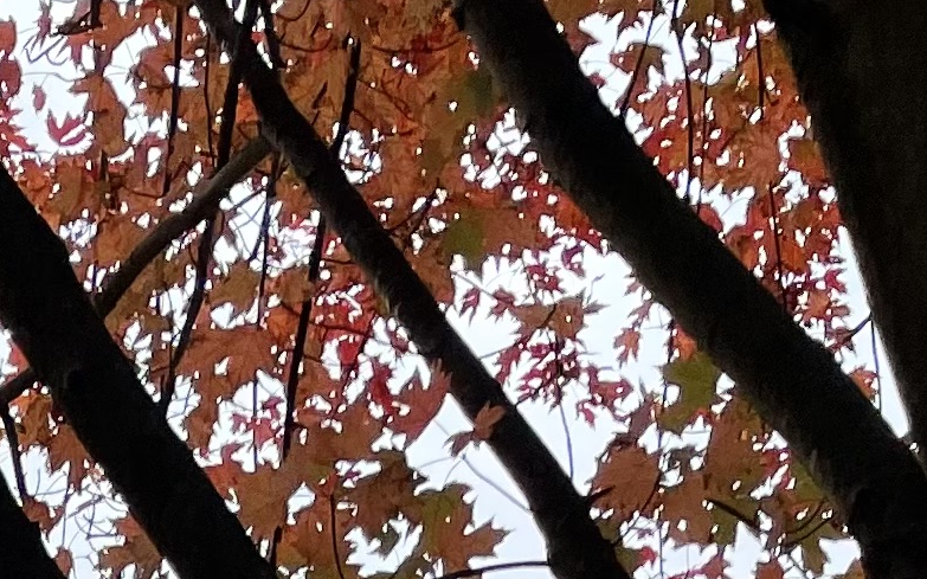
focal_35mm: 142
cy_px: 2380
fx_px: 3587
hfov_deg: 14.2
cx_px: -259
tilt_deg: -1.0
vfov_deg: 6.9
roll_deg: -0.7
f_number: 1.6
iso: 32
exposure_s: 1/2304
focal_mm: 4.2
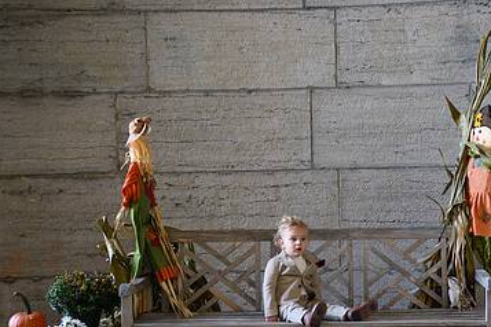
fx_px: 1064
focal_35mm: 78
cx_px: 286
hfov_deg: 26.0
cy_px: 196
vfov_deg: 17.5
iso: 2000
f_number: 3.2
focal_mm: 48
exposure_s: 1/500
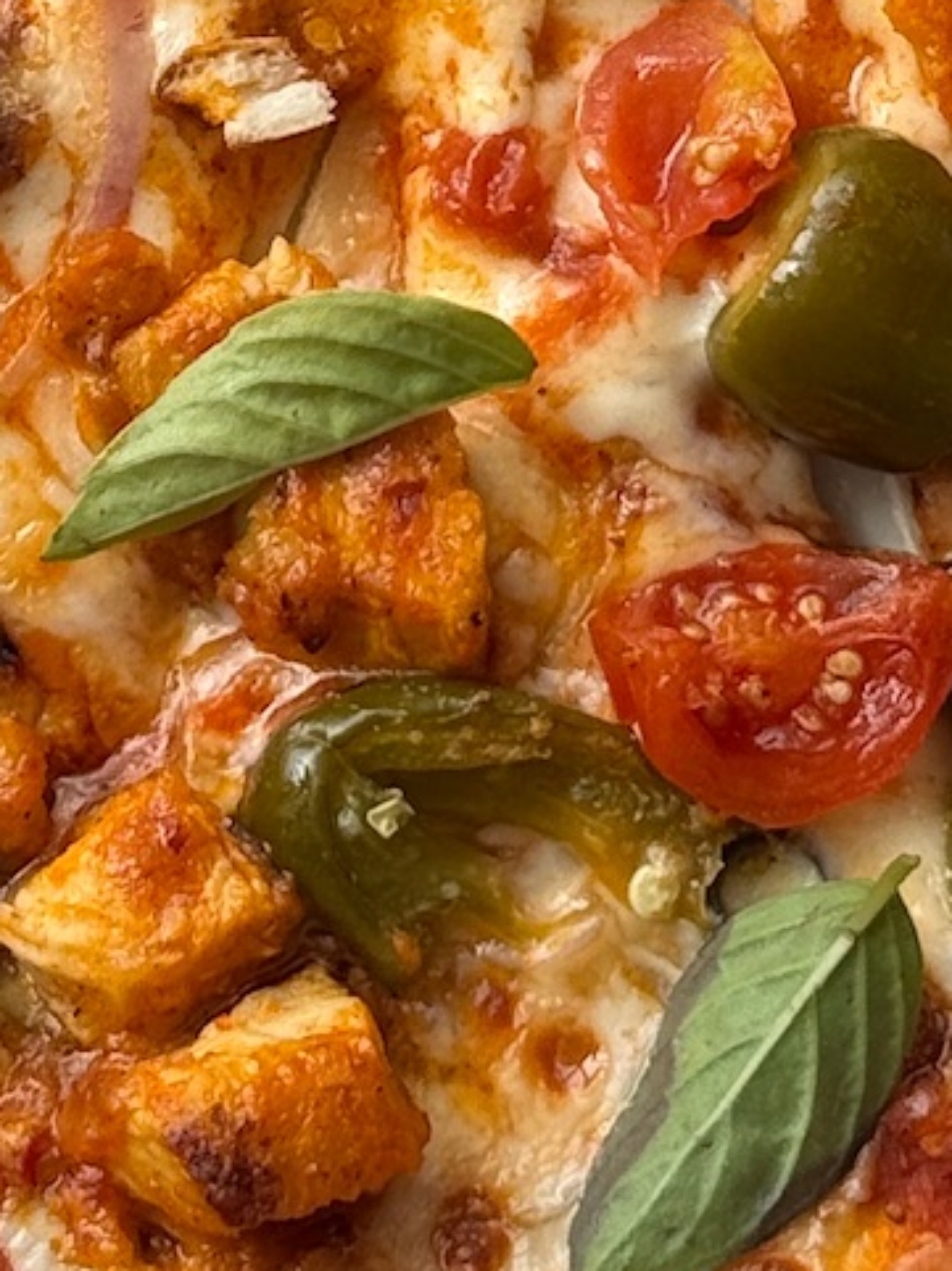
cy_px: -641
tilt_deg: -82.5
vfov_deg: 9.4
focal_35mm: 204
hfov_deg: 7.3
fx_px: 7487
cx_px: 448
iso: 64
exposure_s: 1/756
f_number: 1.78
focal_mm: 6.76
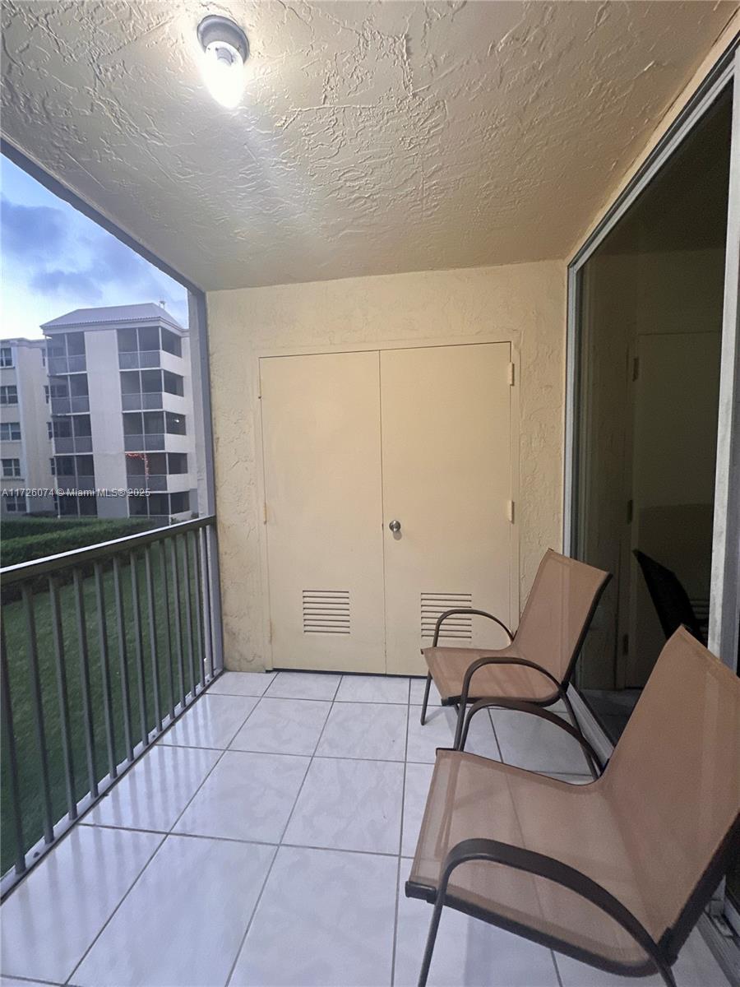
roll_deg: -0.1
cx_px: 370
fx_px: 399
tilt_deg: -1.8
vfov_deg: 102.1
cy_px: 494
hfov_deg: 85.7
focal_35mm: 14
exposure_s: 1/60
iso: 320
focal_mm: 2.22
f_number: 2.2
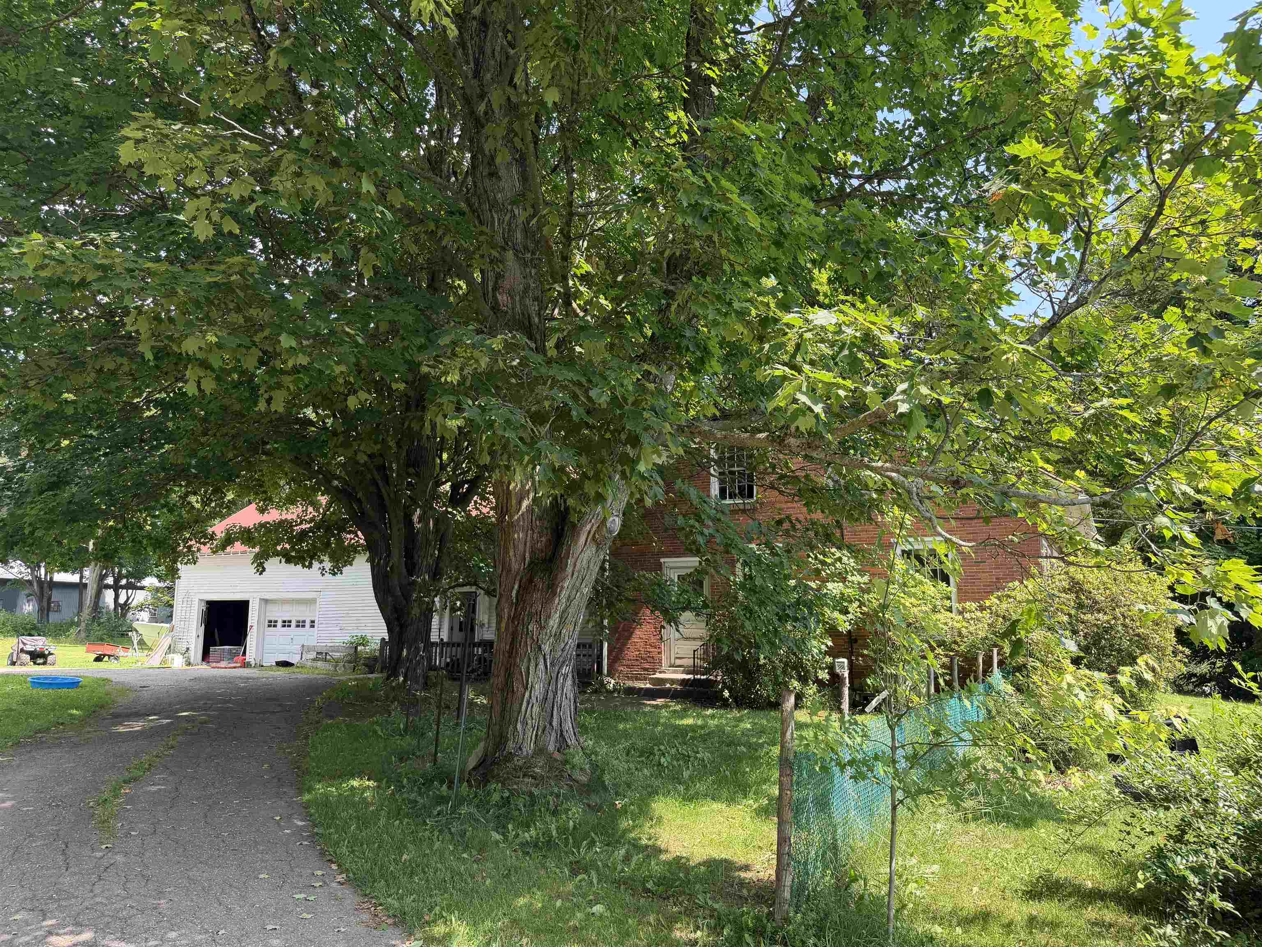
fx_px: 875
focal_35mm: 24
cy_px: 474
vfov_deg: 56.8
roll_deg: +0.0
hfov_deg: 71.6
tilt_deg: +9.8
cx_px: 631
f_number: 1.78
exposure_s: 1/580
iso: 80
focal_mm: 6.76
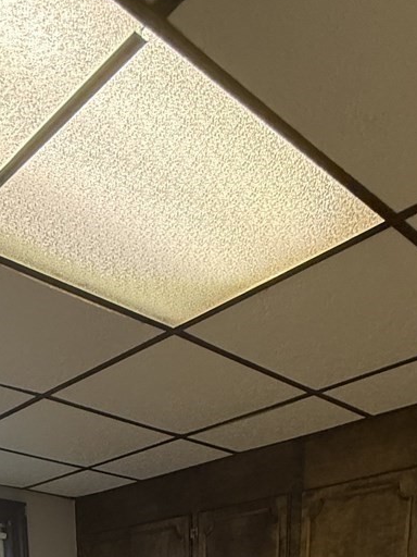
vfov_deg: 29.3
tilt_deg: -12.6
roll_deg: -0.4
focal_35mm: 42
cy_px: 819
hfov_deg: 34.3
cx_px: 172
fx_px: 675
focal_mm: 2.22
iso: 500
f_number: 2.2
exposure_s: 1/60
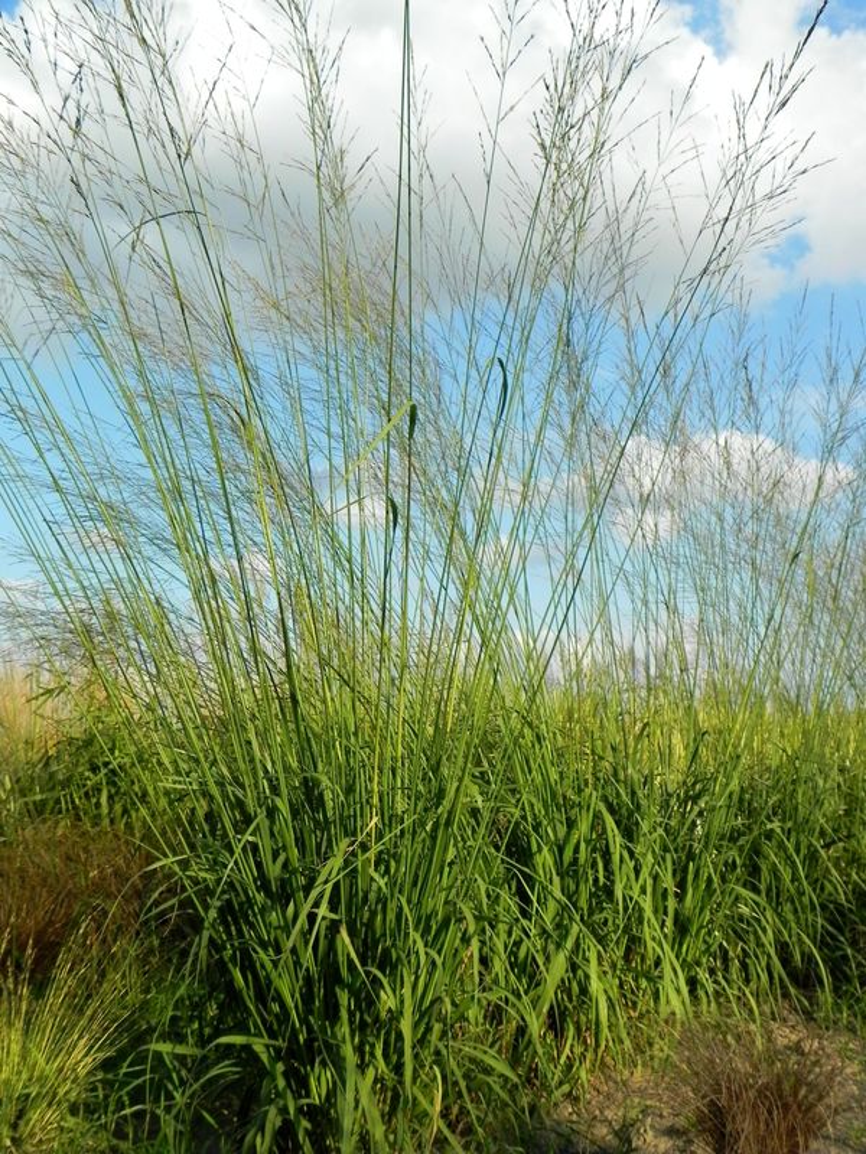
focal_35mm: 37
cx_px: 433
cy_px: 577
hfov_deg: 38.7
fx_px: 1234
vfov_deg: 50.1
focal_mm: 6.6
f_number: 4
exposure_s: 1/1000
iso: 160
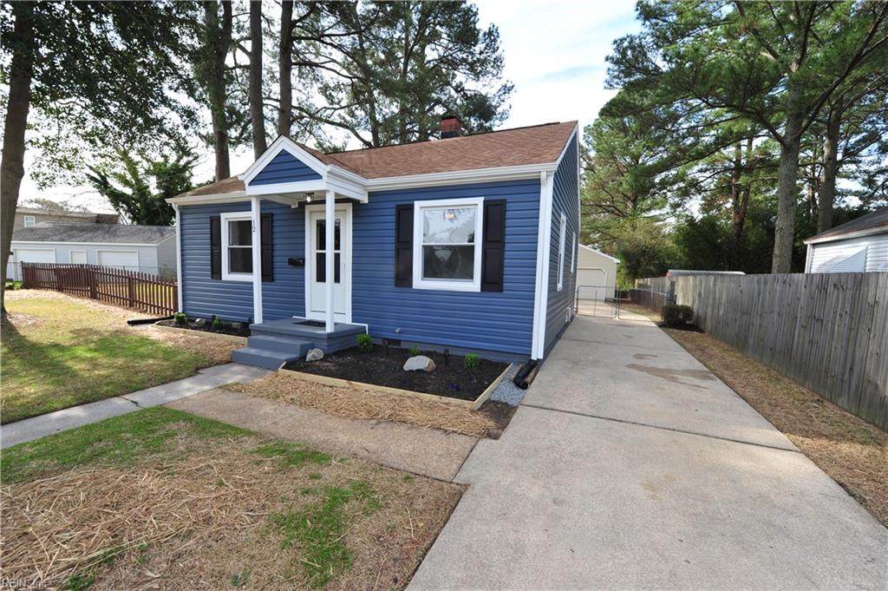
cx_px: 444
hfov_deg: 104.3
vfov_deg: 81.1
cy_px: 296
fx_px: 345
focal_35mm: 14
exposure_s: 1/160
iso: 400
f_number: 5
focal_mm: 14
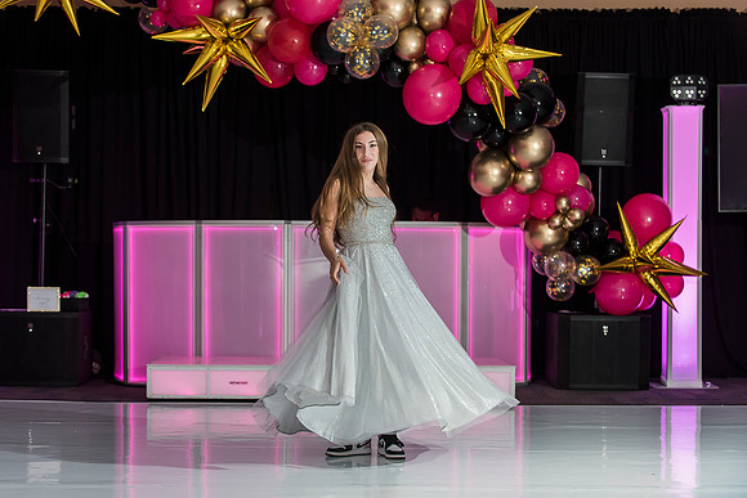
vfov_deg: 18.7
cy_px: 260
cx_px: 357
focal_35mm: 73
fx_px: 1517
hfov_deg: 27.7
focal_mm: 70
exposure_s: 1/80
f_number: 4
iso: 800
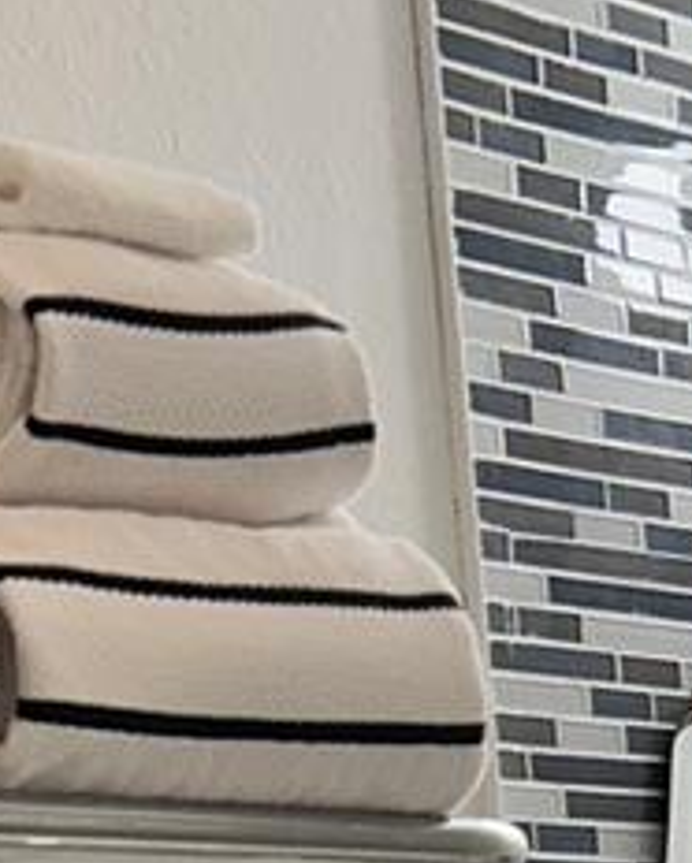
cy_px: 2154
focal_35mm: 131
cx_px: 755
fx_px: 3349
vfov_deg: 11.7
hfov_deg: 11.6
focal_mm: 5.7
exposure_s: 1/120
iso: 64
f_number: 1.5
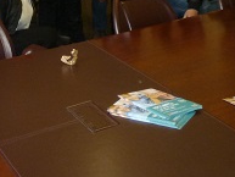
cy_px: -115
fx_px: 652
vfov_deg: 14.1
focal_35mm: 96
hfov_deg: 19.5
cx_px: -29
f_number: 3.3
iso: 200
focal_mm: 5.2
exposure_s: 1/30
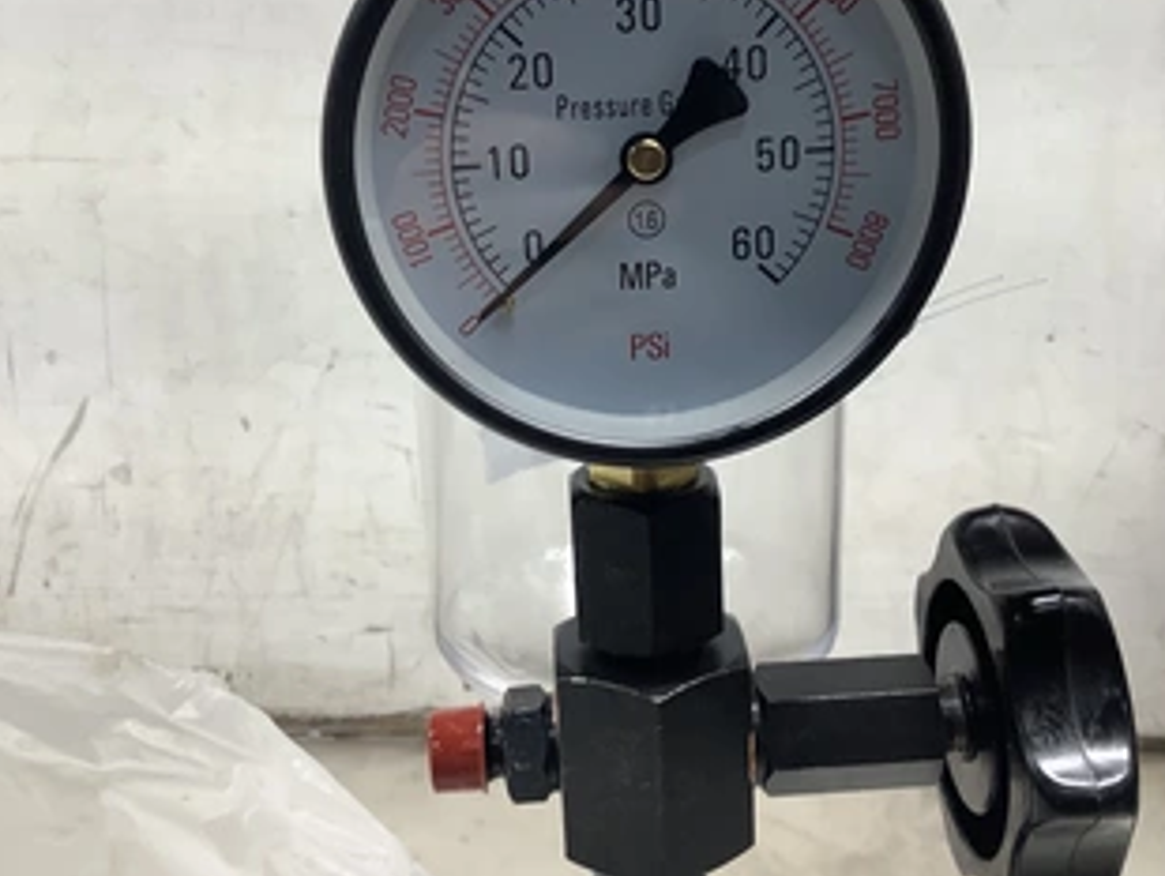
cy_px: 357
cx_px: 620
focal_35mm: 40
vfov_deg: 35.9
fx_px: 1347
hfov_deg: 46.7
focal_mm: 3.3
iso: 64
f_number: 2.4
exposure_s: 1/100
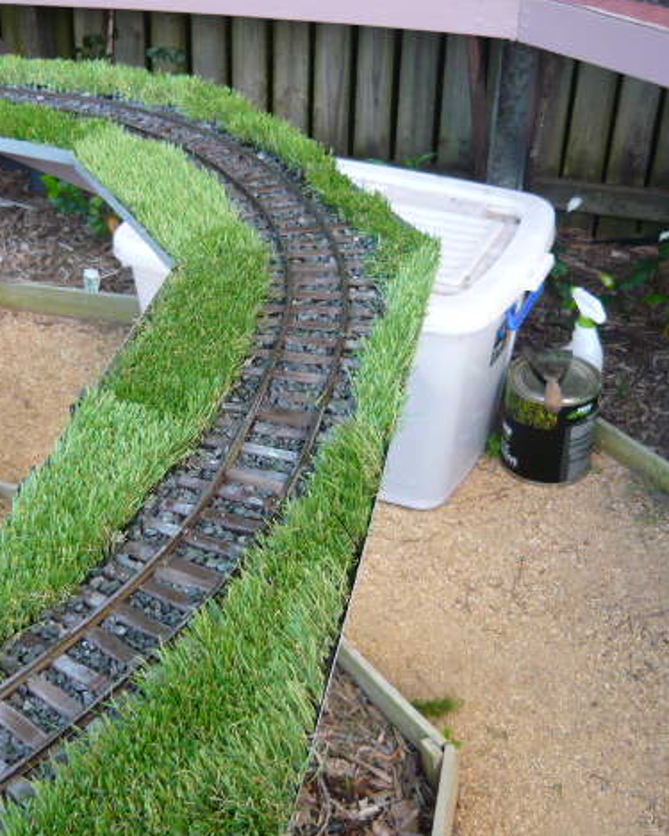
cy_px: 426
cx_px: 230
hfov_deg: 33.9
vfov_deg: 42.0
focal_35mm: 44
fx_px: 1089
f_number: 2.8
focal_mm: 5.5
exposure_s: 1/80
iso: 200
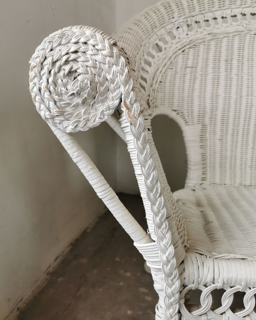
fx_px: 275
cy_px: 150
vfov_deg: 60.4
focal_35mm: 29
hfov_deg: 50.0
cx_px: 124
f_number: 1.6
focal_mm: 5.56
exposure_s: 1/140
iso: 50
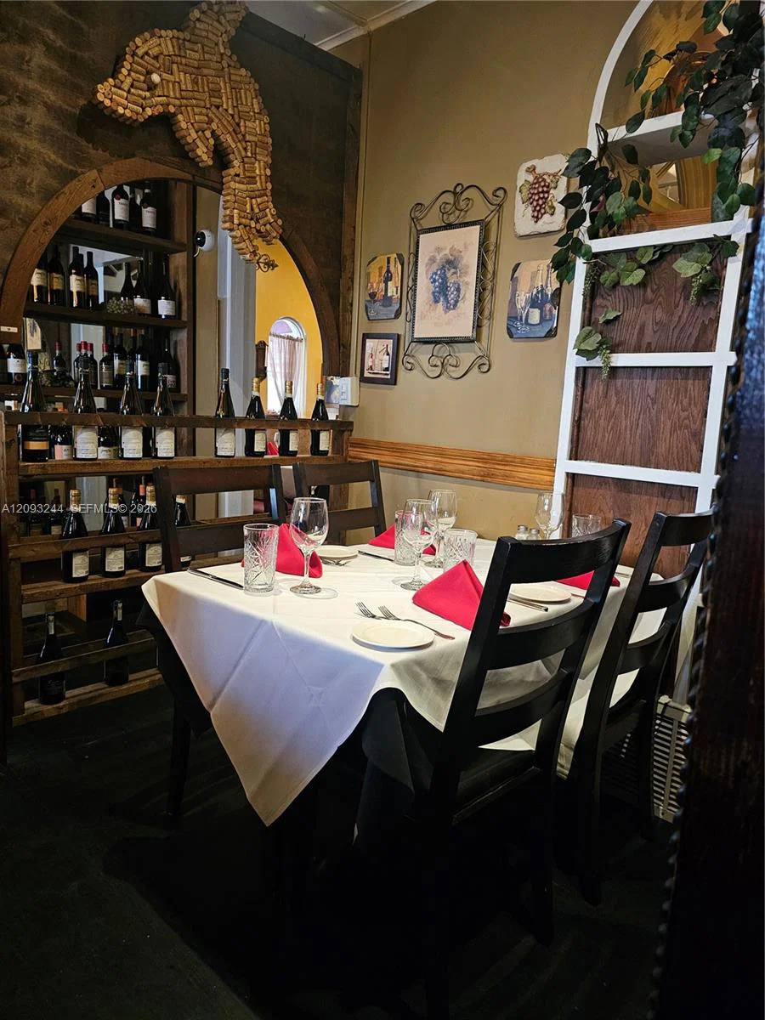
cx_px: 382
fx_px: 678
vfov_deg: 73.9
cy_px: 510
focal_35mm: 23
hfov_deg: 58.9
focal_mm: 6.3
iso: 500
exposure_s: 1/24
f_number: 1.7
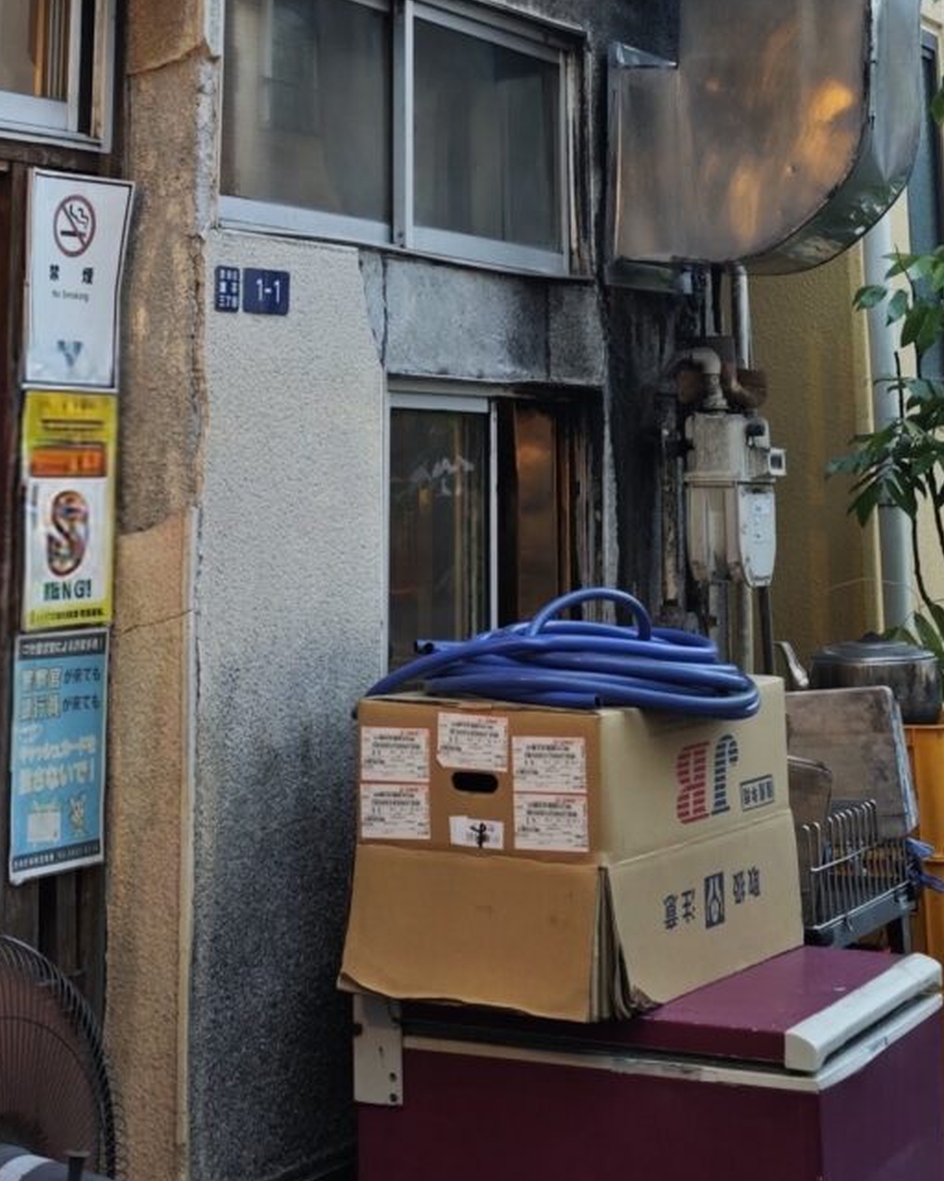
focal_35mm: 72
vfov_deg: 24.6
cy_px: -129
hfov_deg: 21.2
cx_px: 358
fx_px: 2515
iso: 100
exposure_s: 1/86.6
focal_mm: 8.72
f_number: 2
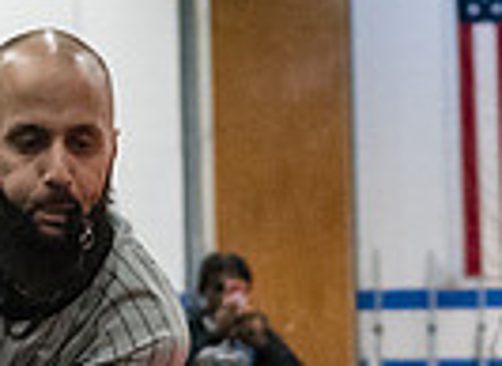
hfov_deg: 9.2
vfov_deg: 6.5
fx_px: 3130
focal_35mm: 218
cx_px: 328
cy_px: 788
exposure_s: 1/500
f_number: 3.2
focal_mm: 42
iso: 8000
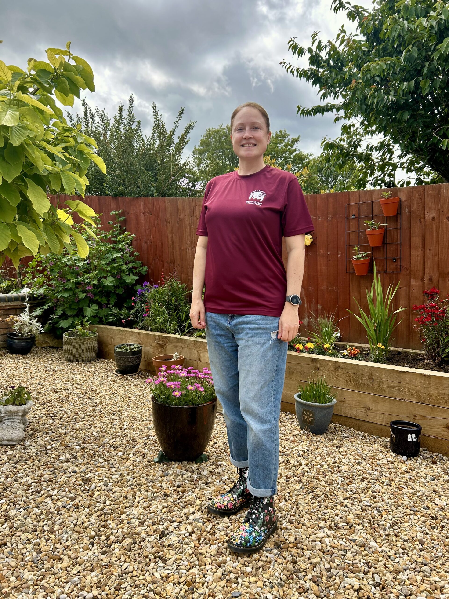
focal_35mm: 26
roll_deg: -0.1
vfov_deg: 67.3
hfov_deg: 53.1
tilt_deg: -3.7
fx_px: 450
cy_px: 300
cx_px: 224
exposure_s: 1/2083
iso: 50
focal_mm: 5.7
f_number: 1.5
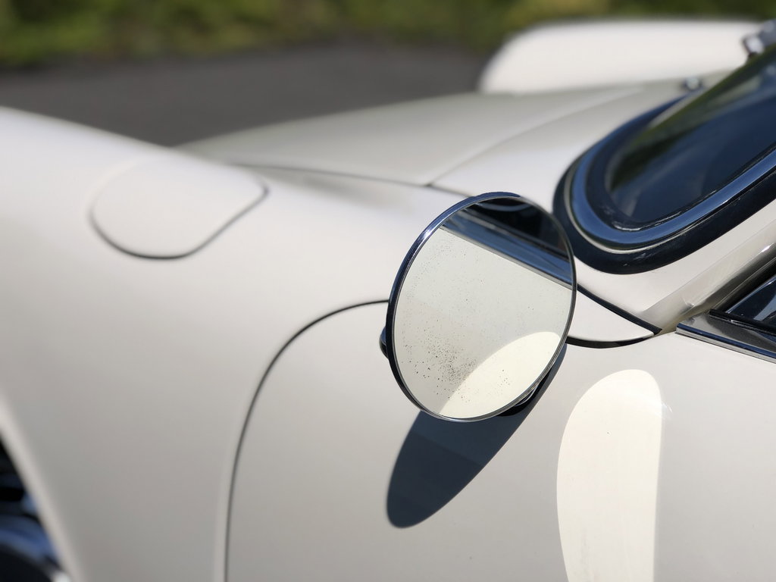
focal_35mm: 57
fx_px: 1278
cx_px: 388
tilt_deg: -19.3
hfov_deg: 33.8
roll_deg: +1.0
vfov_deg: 25.7
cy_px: 291
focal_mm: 6.6
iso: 20
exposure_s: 1/3003
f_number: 2.8
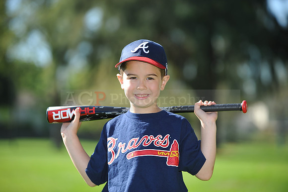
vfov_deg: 8.3
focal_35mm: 165
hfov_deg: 12.5
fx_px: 1319
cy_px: 96
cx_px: 144
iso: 200
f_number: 4
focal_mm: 165
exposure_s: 1/800
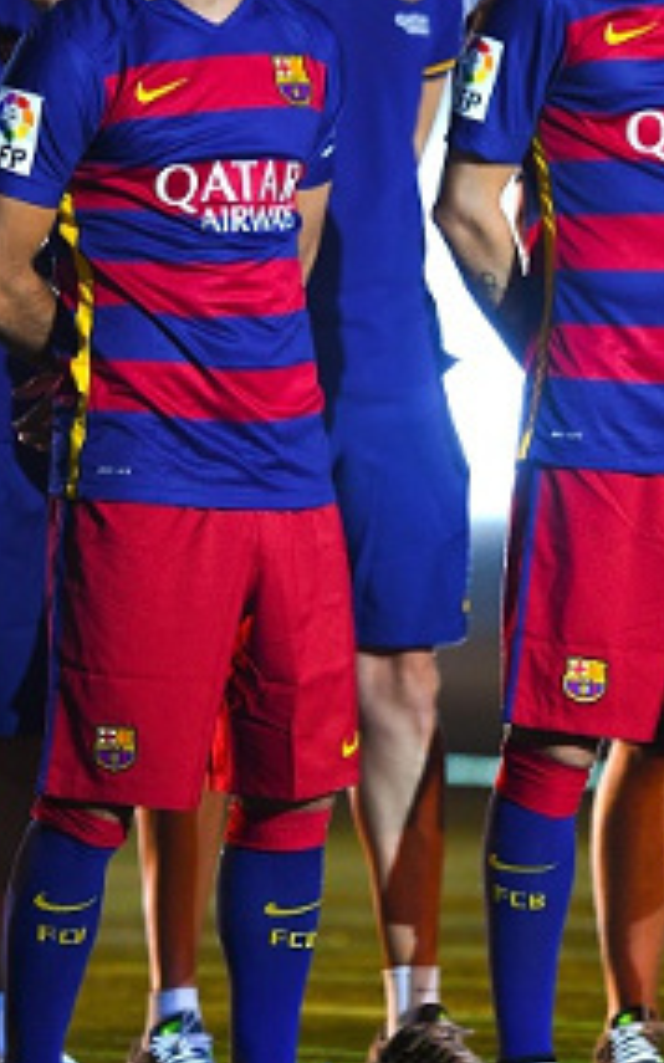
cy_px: 364
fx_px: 18685
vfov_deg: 3.3
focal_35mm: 645
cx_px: 380
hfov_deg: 2.0
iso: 3200
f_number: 2.8
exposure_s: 1/320
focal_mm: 400
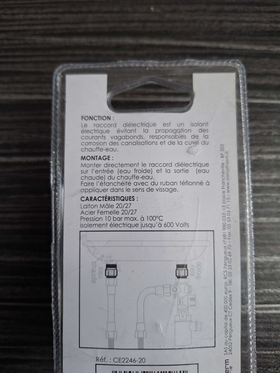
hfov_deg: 58.9
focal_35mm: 23
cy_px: 186
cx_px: 140
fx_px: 248
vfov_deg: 73.9
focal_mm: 5.54
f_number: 1.8
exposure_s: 1/50
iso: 200
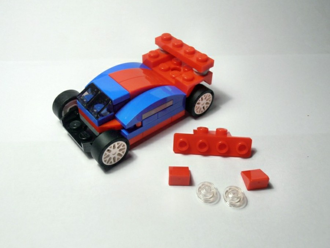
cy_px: 124
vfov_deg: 38.7
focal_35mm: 37
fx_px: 353
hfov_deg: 50.1
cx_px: 165
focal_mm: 6.61
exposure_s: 1/50
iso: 80
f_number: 3.9
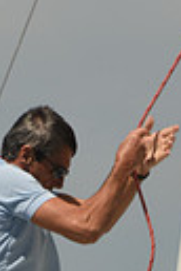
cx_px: 98
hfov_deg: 0.8
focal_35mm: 1793
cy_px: 519
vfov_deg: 1.1
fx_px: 13521
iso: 250
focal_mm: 400
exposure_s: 1/1000
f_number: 8
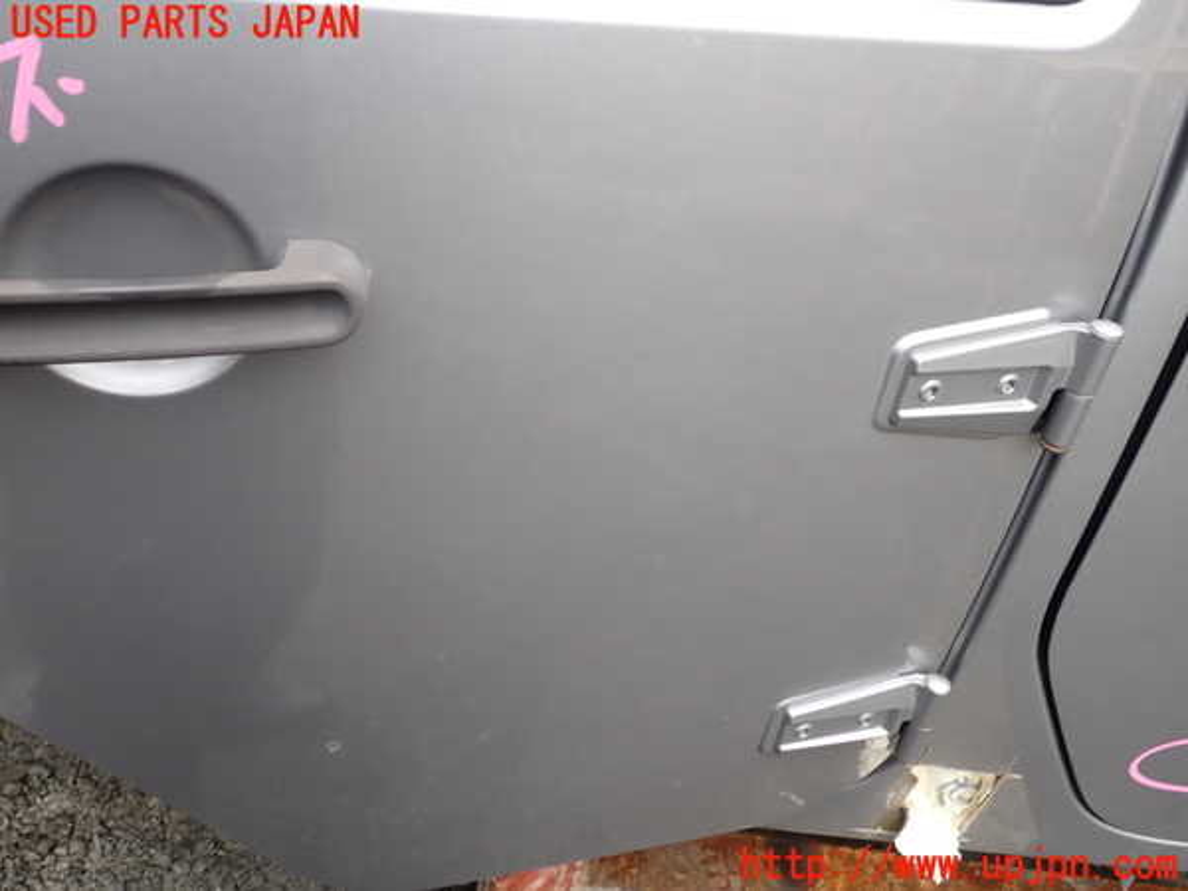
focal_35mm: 30
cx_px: 594
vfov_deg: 46.8
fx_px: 1030
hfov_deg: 60.0
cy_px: 446
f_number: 2.3
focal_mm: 5.4
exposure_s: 1/80
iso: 100
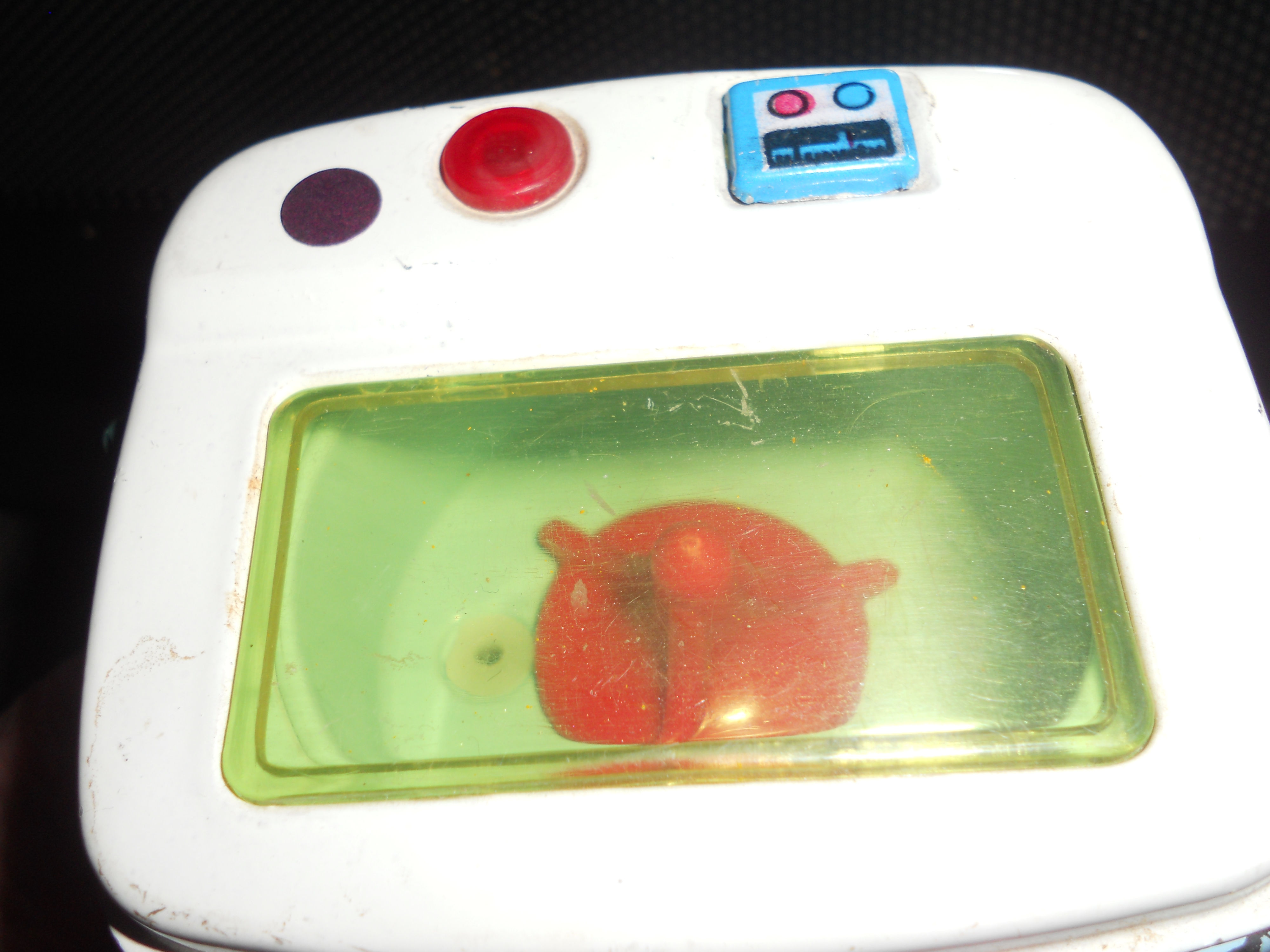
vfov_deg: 44.2
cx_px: 635
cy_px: 476
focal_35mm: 32
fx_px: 1174
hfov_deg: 56.8
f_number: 8.8
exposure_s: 1/25
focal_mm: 5.8
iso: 80
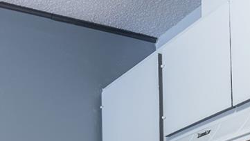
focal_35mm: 79
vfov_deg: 13.4
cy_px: 269
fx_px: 524
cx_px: 166
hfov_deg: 26.7
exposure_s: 1/30
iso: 320
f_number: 8
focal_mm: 17
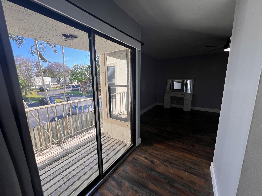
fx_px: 98
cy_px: 98
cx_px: 131
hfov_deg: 106.2
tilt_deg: -10.6
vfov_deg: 89.9
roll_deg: -0.1
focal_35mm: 13
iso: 32
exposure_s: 1/244
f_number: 1.8
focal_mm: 1.57
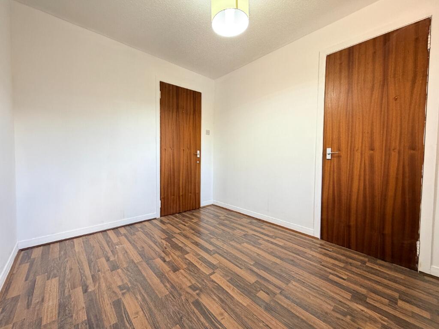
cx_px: 220
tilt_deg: -1.7
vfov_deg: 85.7
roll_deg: -0.7
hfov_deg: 102.1
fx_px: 178
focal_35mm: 14
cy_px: 164
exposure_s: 1/121
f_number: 2.2
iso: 250
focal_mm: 2.22
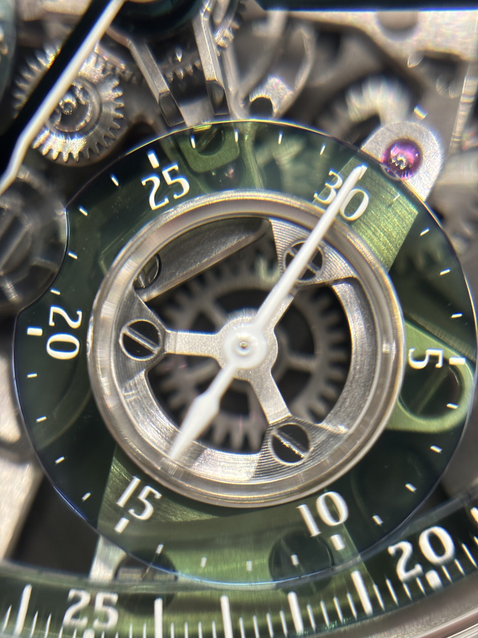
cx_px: 239
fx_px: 957
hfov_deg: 28.0
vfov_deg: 36.8
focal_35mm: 52
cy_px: 319
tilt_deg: -69.8
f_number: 1.6
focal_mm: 5.96
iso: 125
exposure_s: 1/60
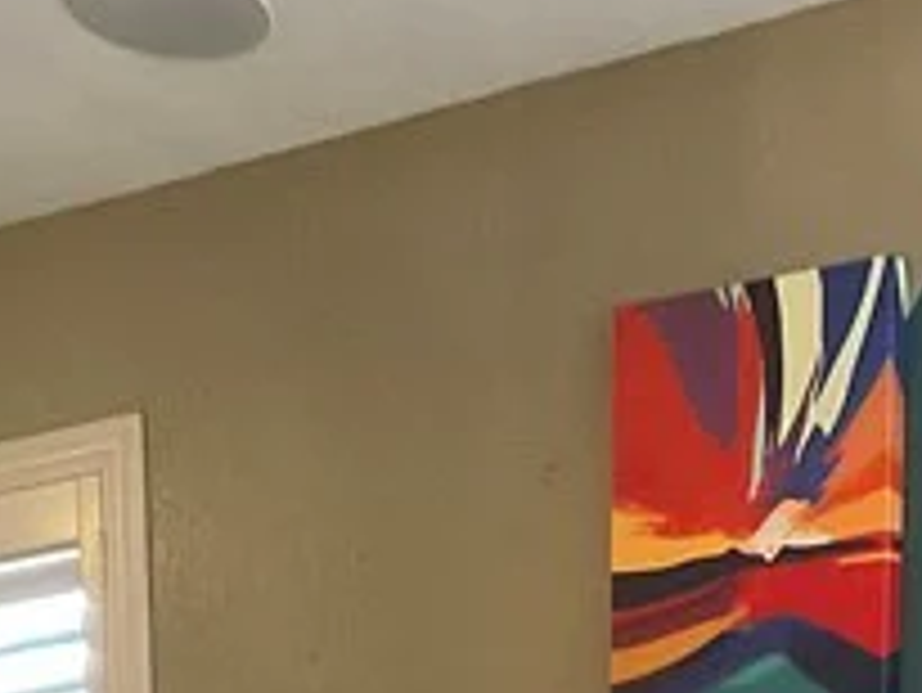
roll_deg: +1.0
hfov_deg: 13.6
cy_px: 1440
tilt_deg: -2.0
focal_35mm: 145
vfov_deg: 9.5
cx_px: 684
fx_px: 3864
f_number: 1.8
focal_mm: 3
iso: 250
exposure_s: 1/40
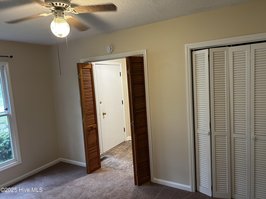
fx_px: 200
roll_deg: +4.1
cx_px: 133
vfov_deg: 53.1
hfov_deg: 67.3
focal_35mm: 26
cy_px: 100
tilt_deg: -7.0
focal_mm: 5.7
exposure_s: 1/60
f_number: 1.5
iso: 125
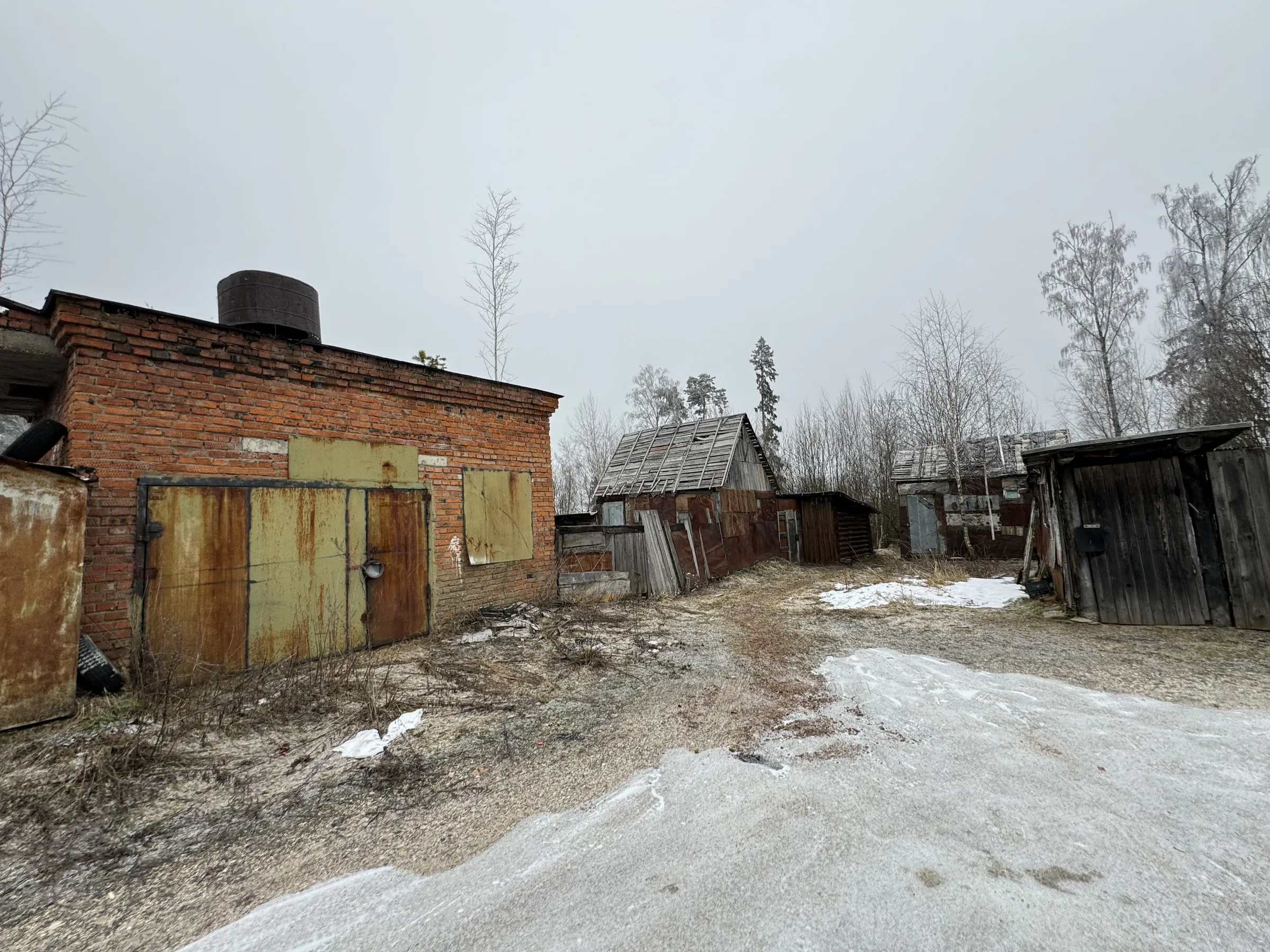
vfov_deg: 85.7
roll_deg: +1.1
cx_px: 635
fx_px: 514
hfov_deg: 102.1
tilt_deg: +5.8
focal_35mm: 14
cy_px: 476
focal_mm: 2.22
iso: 40
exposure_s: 1/116
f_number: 2.2
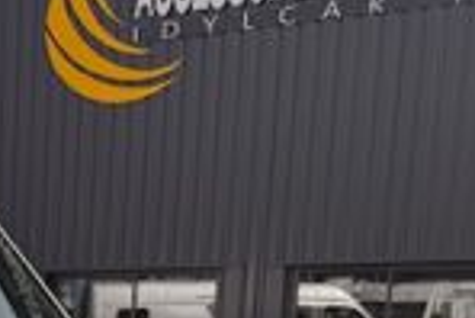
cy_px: 524
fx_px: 1070
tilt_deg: -10.2
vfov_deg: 15.2
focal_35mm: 81
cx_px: -189
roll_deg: +1.2
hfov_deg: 21.8
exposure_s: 1/3597
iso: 80
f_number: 1.78
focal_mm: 6.76
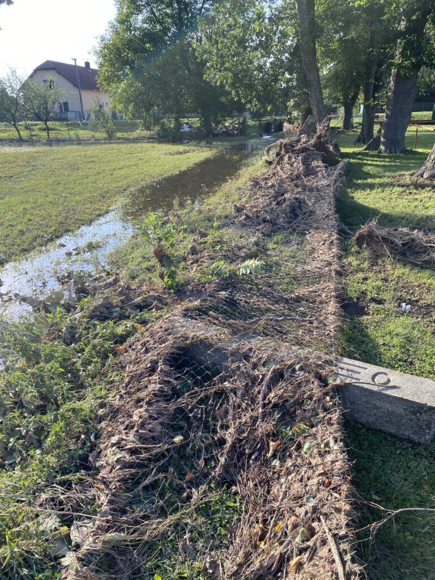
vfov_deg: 67.3
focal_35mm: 26
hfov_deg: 53.1
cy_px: 290
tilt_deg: -21.0
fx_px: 436
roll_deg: +2.9
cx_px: 218
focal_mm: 4.25
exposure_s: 1/585
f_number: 1.8
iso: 32
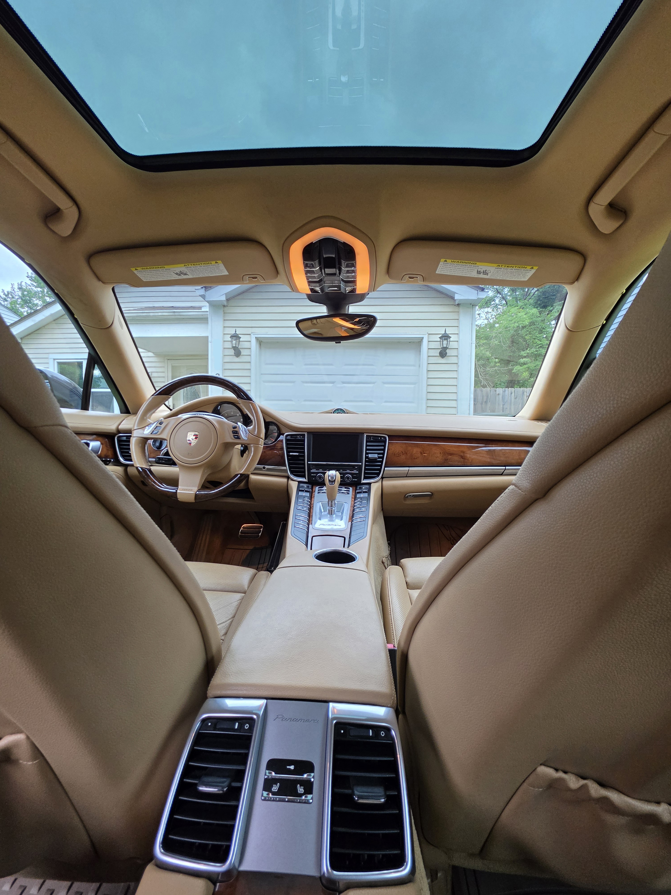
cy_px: 448
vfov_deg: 106.2
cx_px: 336
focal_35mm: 13
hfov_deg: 89.9
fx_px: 336
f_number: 1.9
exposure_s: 1/120
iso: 200
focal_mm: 2.2
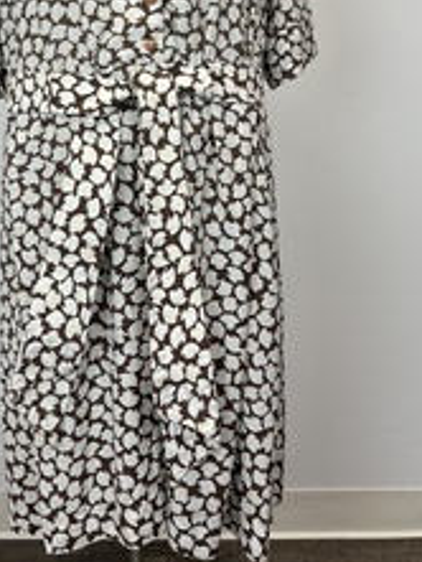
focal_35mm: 47
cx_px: 132
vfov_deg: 38.5
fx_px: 763
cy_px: 92
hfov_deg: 30.6
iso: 40
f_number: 1.6
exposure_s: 1/122
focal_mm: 5.1
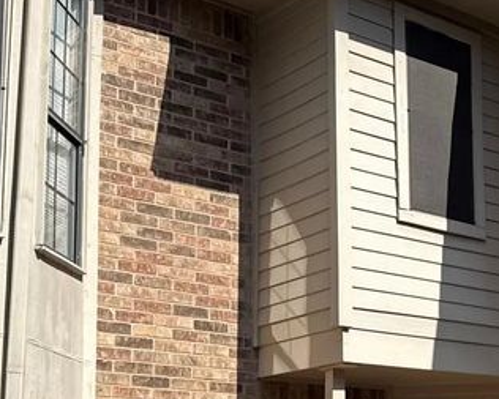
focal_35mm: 76
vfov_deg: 19.9
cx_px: 508
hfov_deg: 23.9
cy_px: 342
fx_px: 1123
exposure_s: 1/4673
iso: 80
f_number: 1.78
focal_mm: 6.76
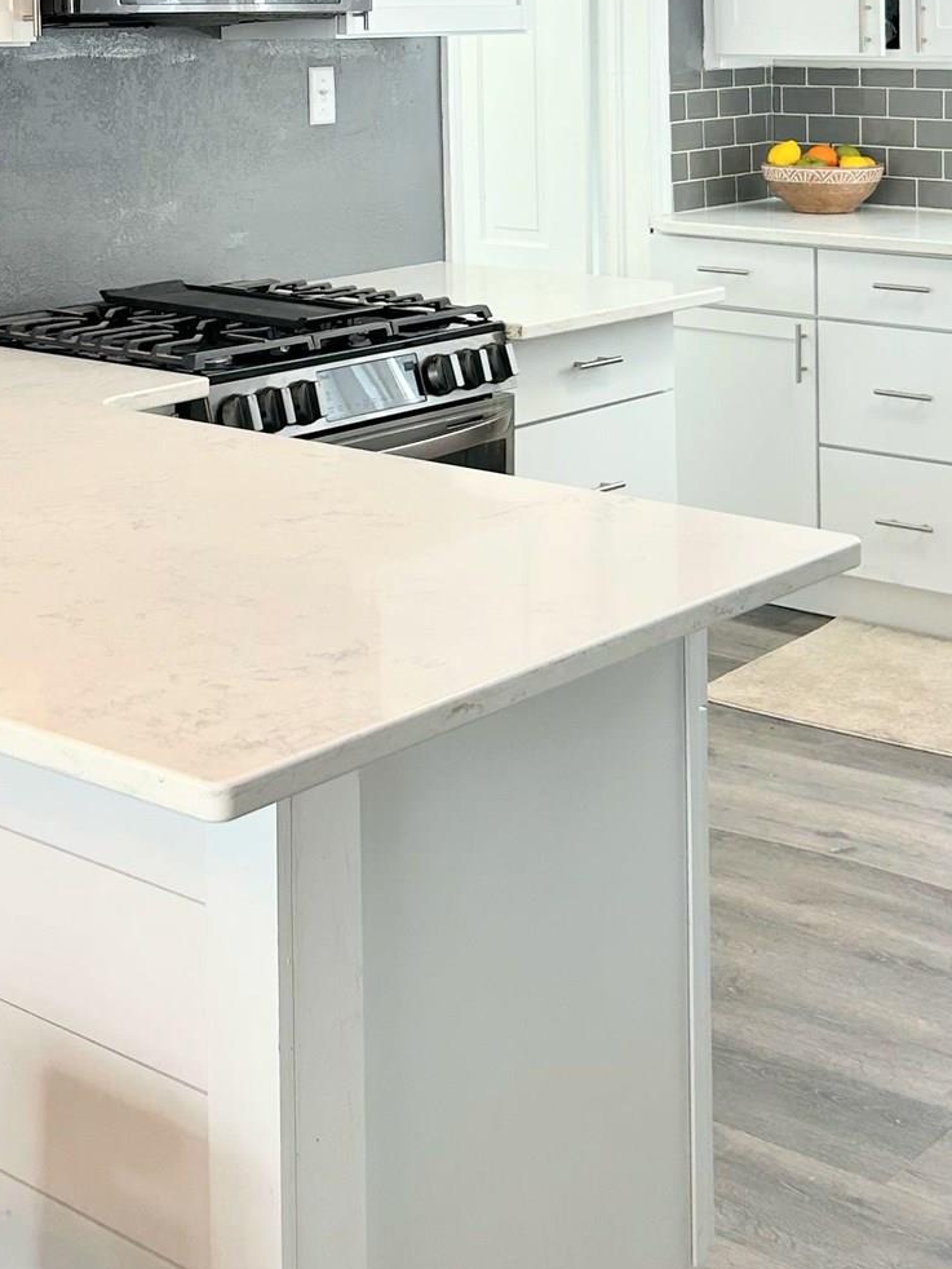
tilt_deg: +0.5
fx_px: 2236
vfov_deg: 29.7
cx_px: 301
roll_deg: +0.3
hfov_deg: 23.9
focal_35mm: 61
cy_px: 26
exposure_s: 1/120
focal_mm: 5.7
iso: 50
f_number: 1.5
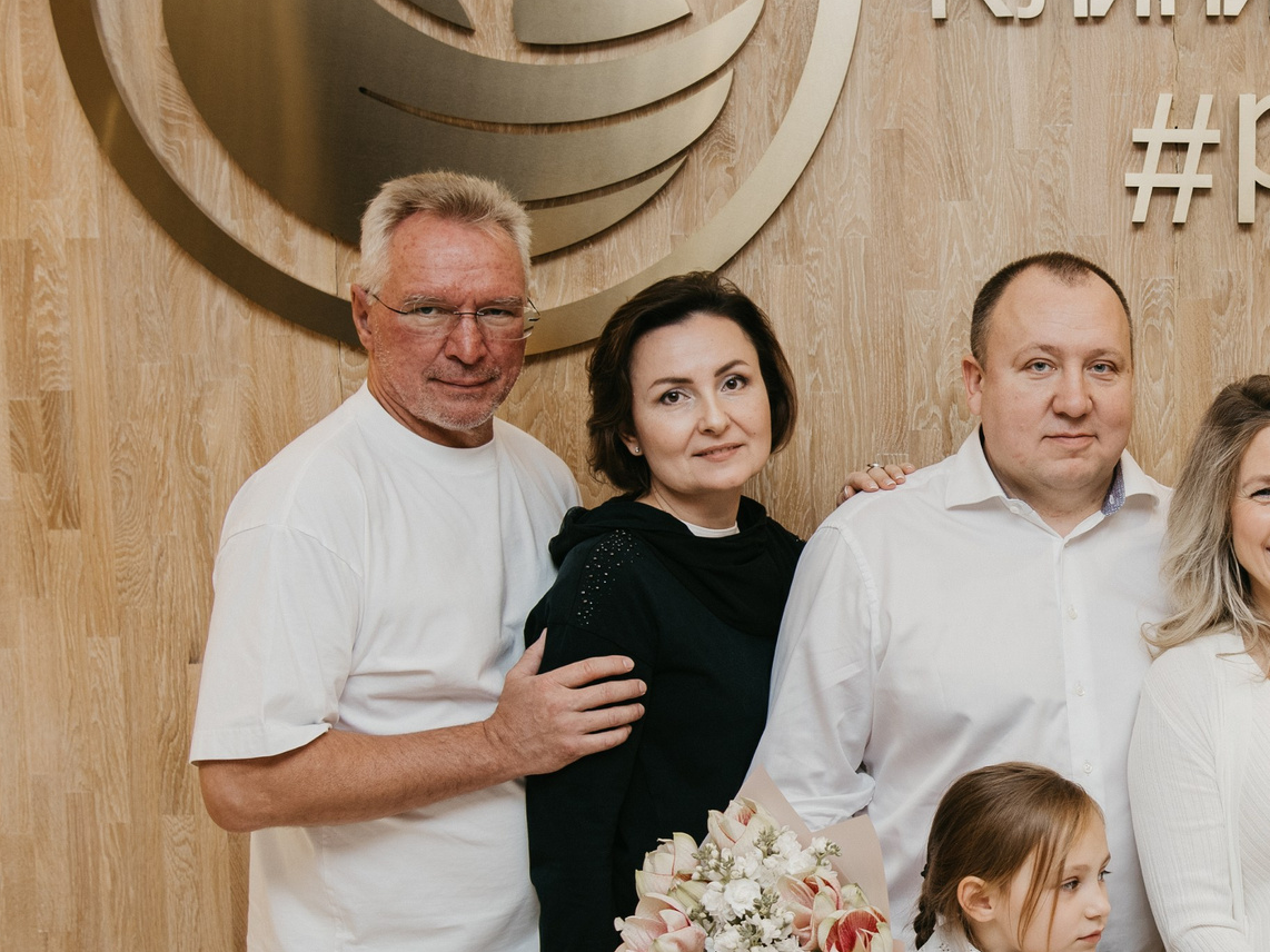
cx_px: 1101
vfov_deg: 21.2
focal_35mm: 69
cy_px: 631
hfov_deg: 27.3
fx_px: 2531
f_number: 4
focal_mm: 32
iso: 160
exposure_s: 1/160
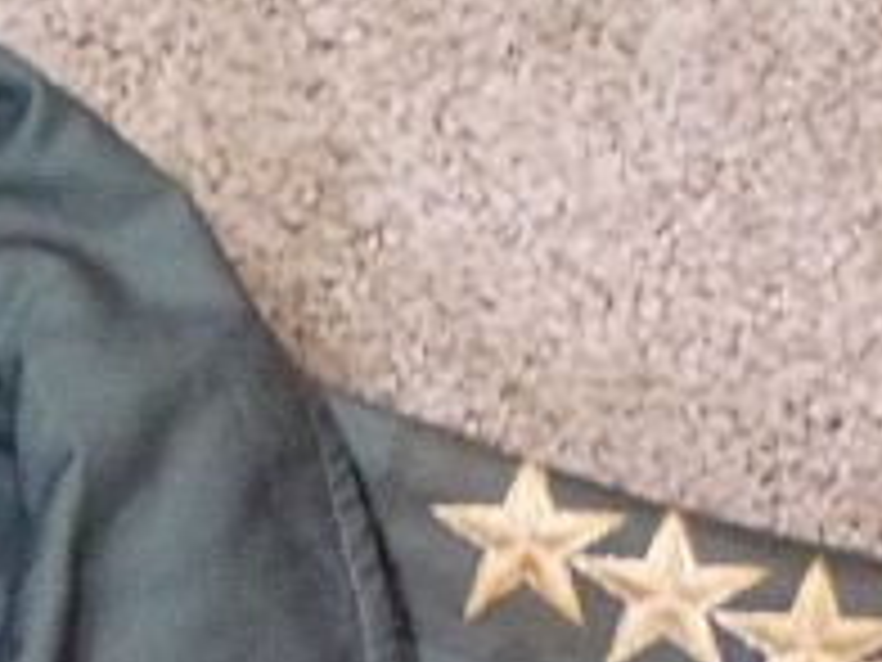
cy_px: 1256
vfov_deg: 4.7
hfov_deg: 6.4
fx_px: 7899
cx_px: -40
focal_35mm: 310
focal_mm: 13.6
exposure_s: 1/50
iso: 800
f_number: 4.7
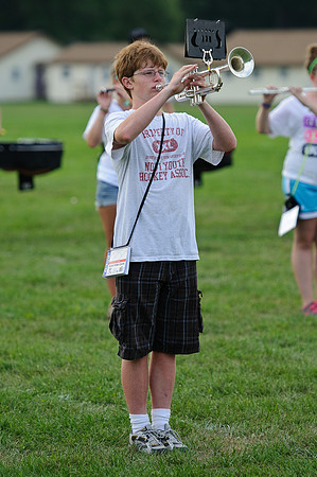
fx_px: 3078
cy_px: 238
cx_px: 158
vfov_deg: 8.9
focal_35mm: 232
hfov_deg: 5.9
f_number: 2.8
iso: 200
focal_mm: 155
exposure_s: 1/750
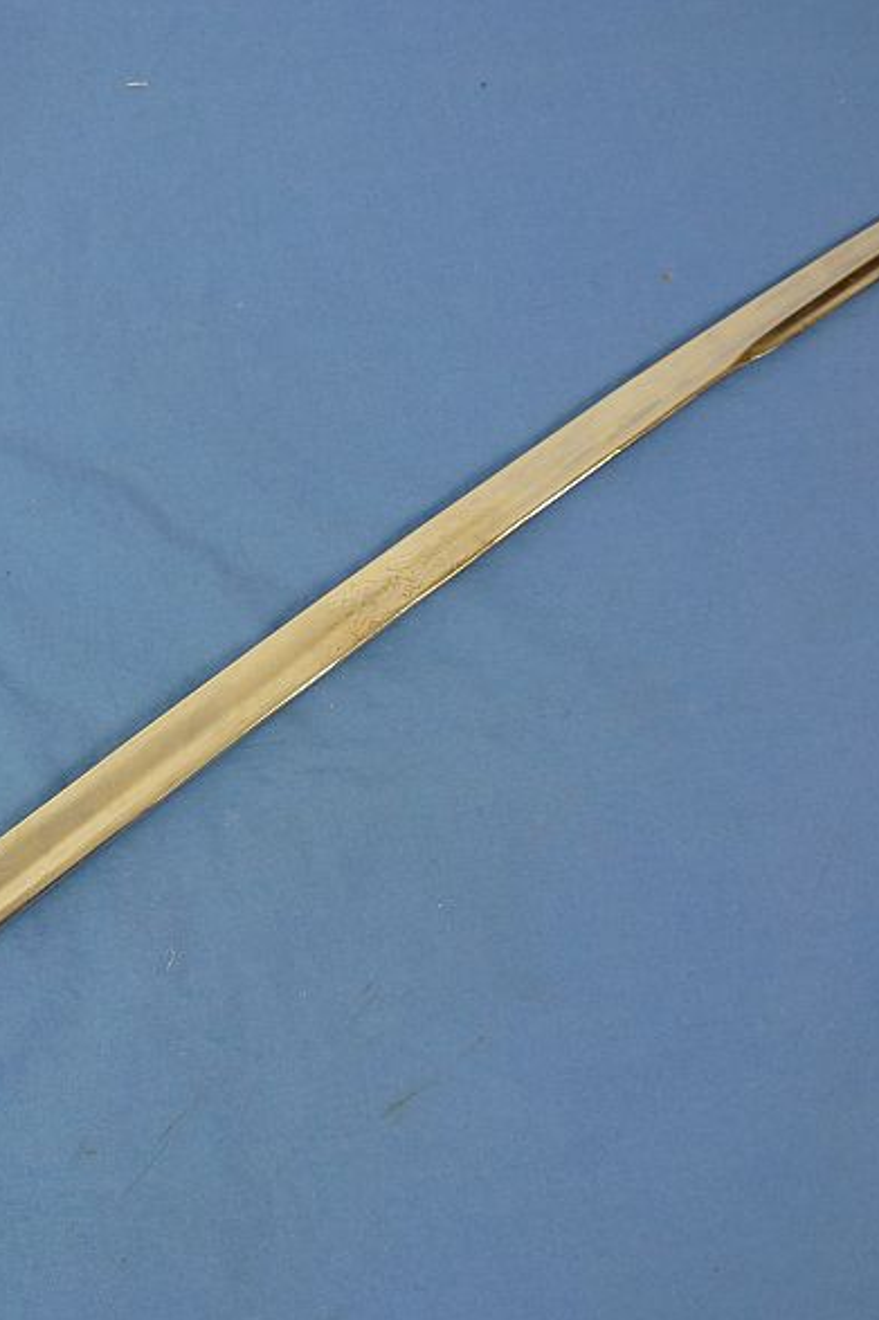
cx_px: 384
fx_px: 1246
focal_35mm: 34
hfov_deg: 38.8
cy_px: 669
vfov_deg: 55.8
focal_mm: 4.3
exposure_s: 1/60
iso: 160
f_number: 3.3
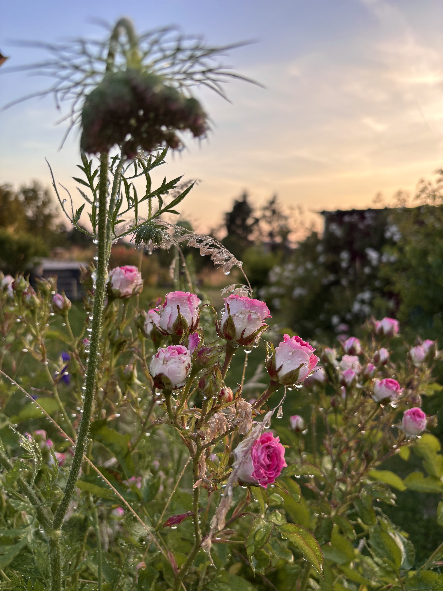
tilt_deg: -5.8
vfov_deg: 67.3
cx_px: 222
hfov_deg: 53.1
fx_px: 444
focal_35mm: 26
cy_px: 296
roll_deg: -3.3
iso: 50
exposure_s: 1/495
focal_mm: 5.96
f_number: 1.6
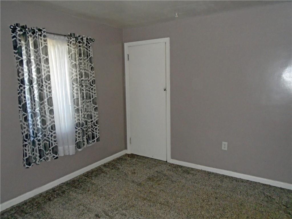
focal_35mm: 26
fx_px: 219
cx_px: 146
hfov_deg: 67.3
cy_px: 110
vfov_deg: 53.1
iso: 400
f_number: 3.2
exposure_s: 1/30
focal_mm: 4.6
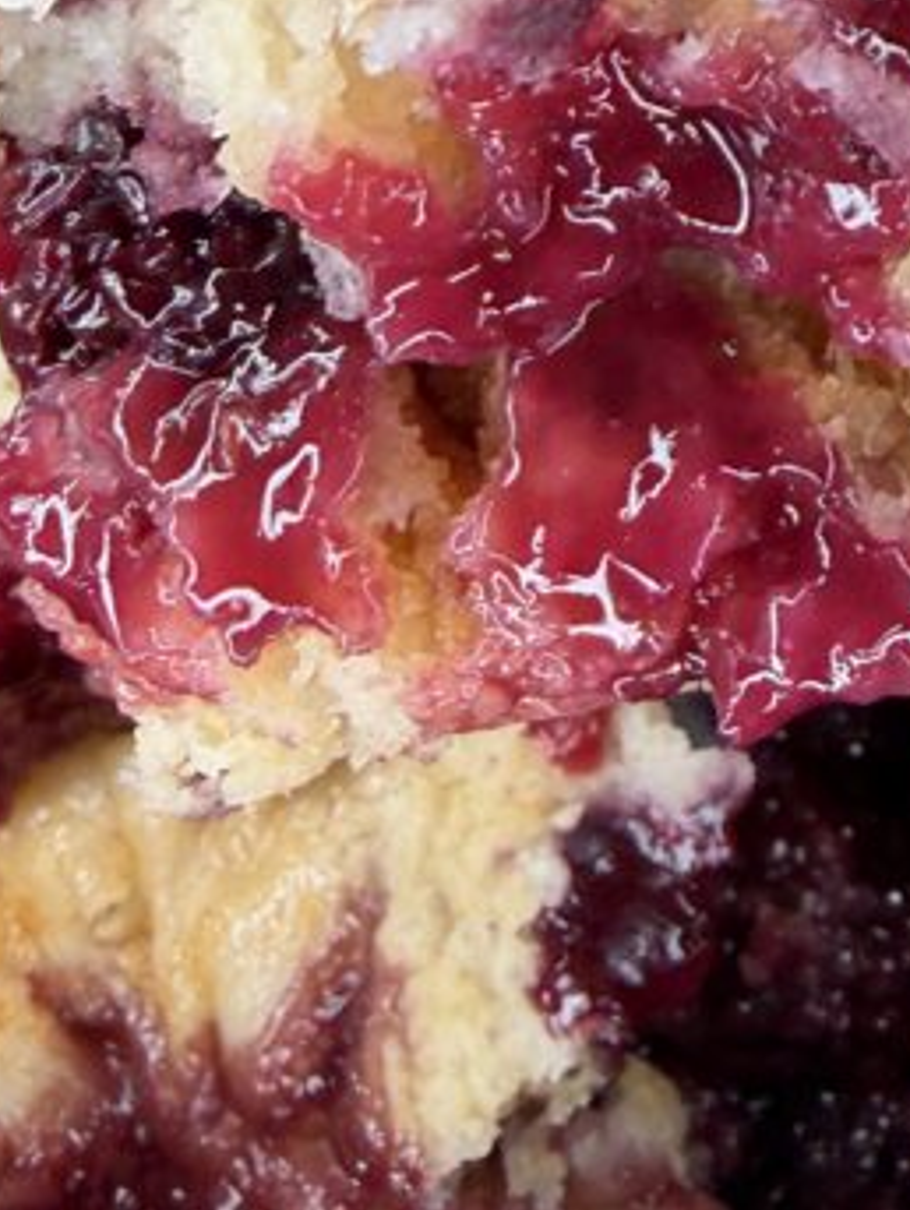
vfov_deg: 25.1
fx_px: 2519
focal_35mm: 72
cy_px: -131
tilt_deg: -66.9
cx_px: 690
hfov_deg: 20.3
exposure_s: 1/120
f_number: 2.2
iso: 40
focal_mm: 2.22
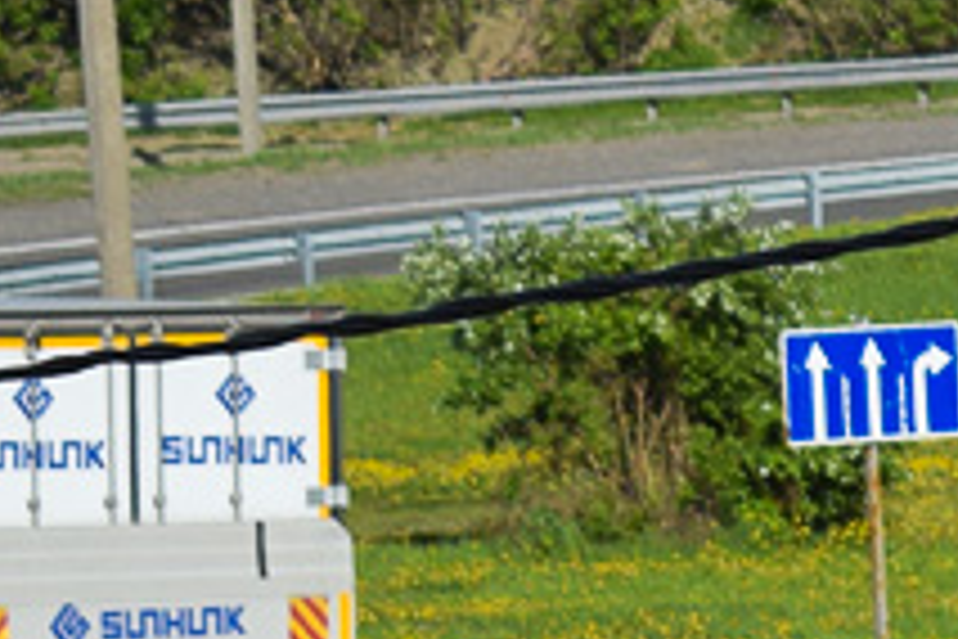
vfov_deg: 2.9
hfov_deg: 4.4
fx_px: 12395
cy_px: 1642
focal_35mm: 466
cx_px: 1965
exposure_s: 1/1250
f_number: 7.1
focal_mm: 55
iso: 200
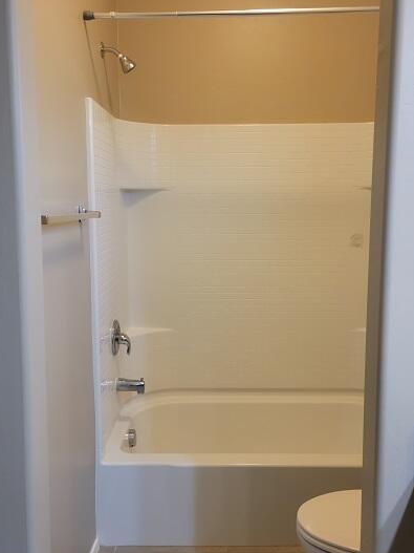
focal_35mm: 34
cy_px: 260
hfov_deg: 41.8
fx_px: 542
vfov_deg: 53.9
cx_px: 212
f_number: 2
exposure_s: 1/40
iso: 250
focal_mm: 5.9
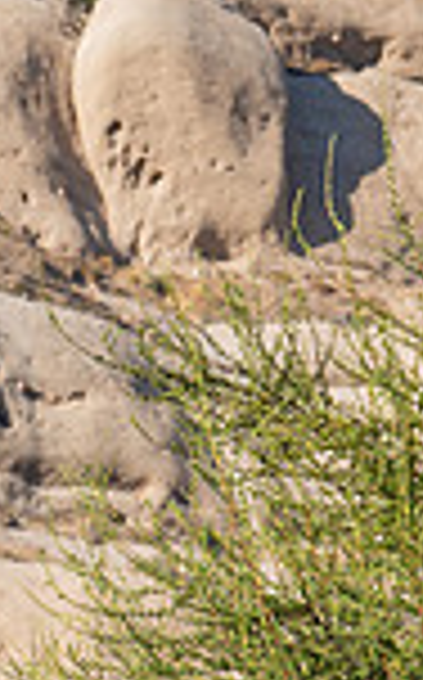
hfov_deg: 4.2
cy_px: 566
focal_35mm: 306
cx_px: -578
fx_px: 5660
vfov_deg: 6.9
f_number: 9
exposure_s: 1/200
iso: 200
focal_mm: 41
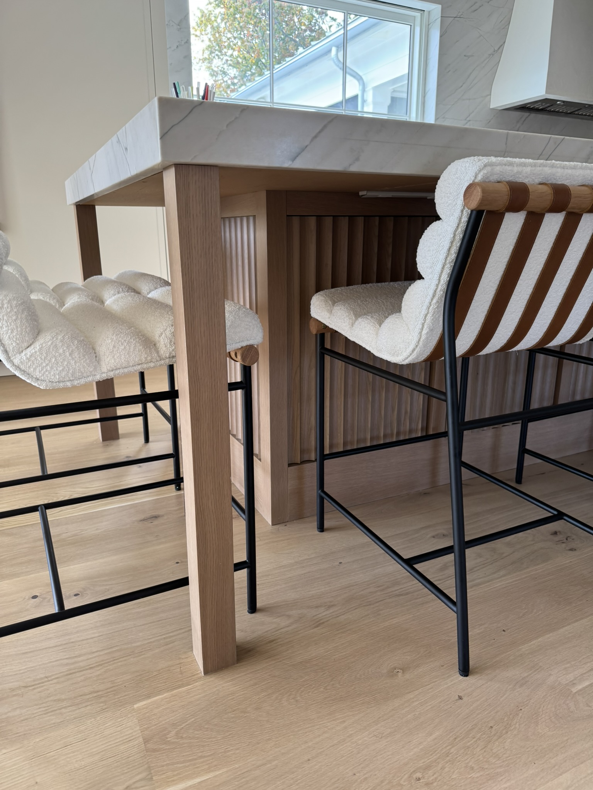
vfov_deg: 71.6
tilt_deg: -18.4
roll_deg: +0.4
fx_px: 548
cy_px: 395
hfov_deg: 56.8
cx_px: 296
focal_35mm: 24
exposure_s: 1/121
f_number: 1.78
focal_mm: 6.76
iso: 125
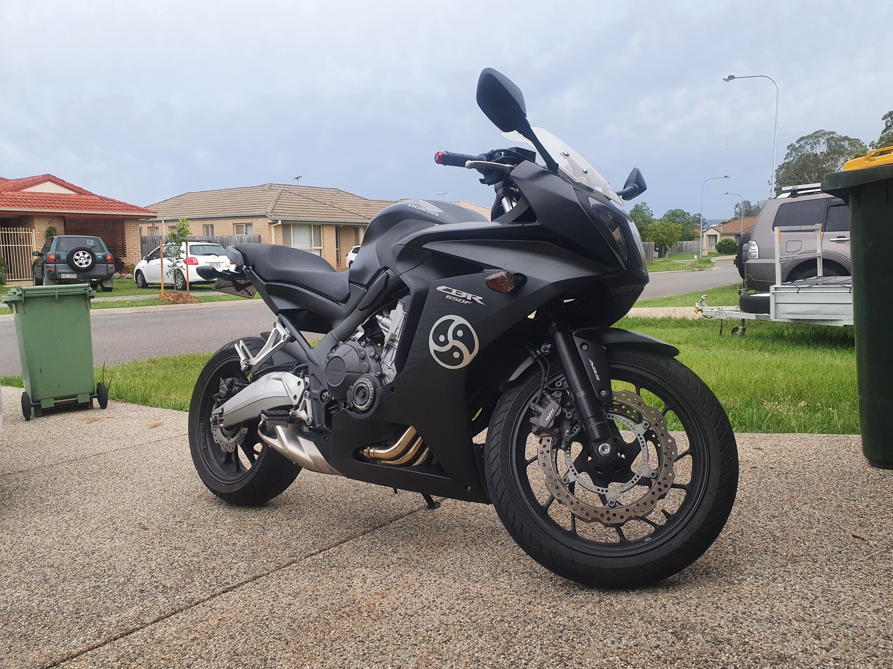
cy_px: 334
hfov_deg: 67.3
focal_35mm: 26
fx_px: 671
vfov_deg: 53.1
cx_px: 446
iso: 160
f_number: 2.4
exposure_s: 1/100
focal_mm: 4.32
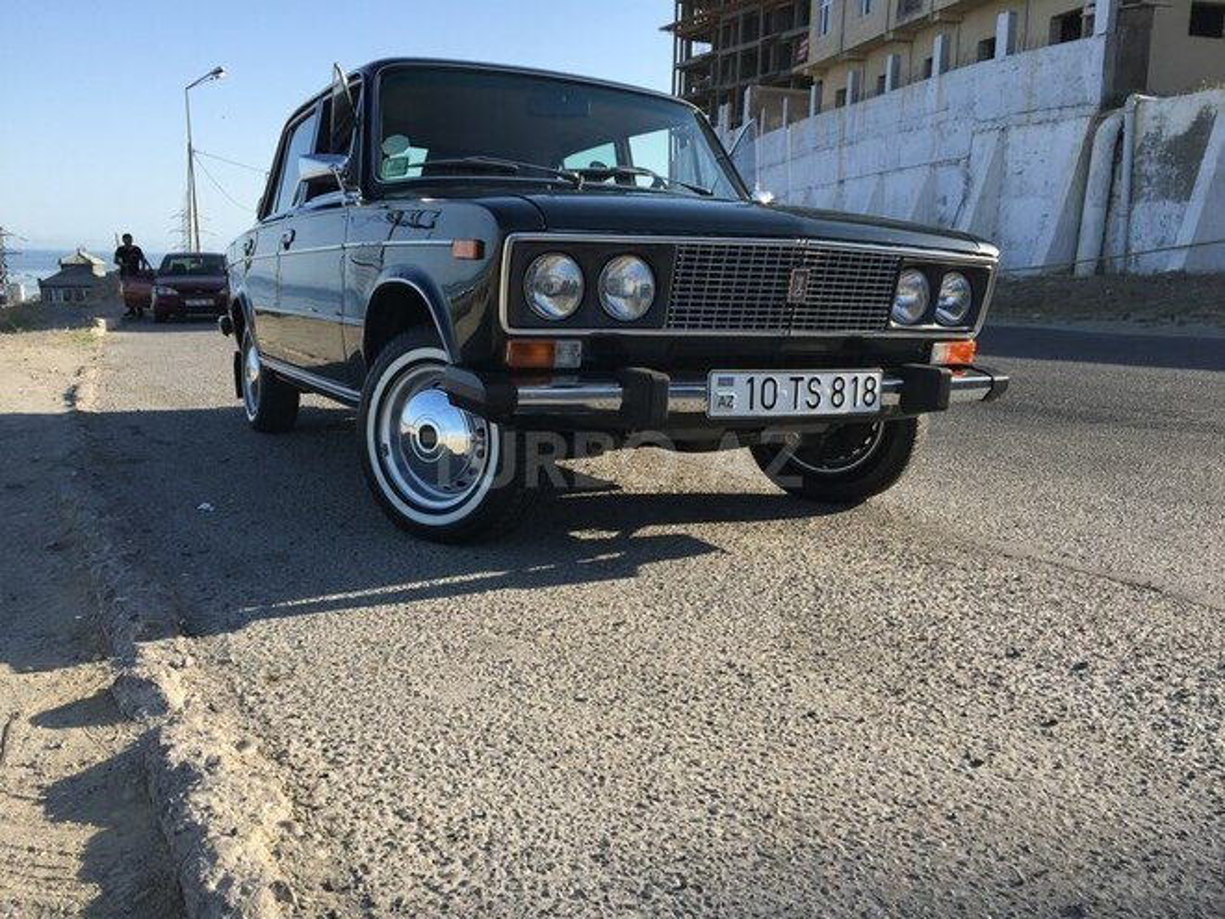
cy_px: 460
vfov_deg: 48.2
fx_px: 1026
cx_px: 612
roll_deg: -2.6
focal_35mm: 29
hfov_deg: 61.7
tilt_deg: -9.9
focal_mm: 4.15
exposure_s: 1/1099
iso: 32
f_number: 2.2
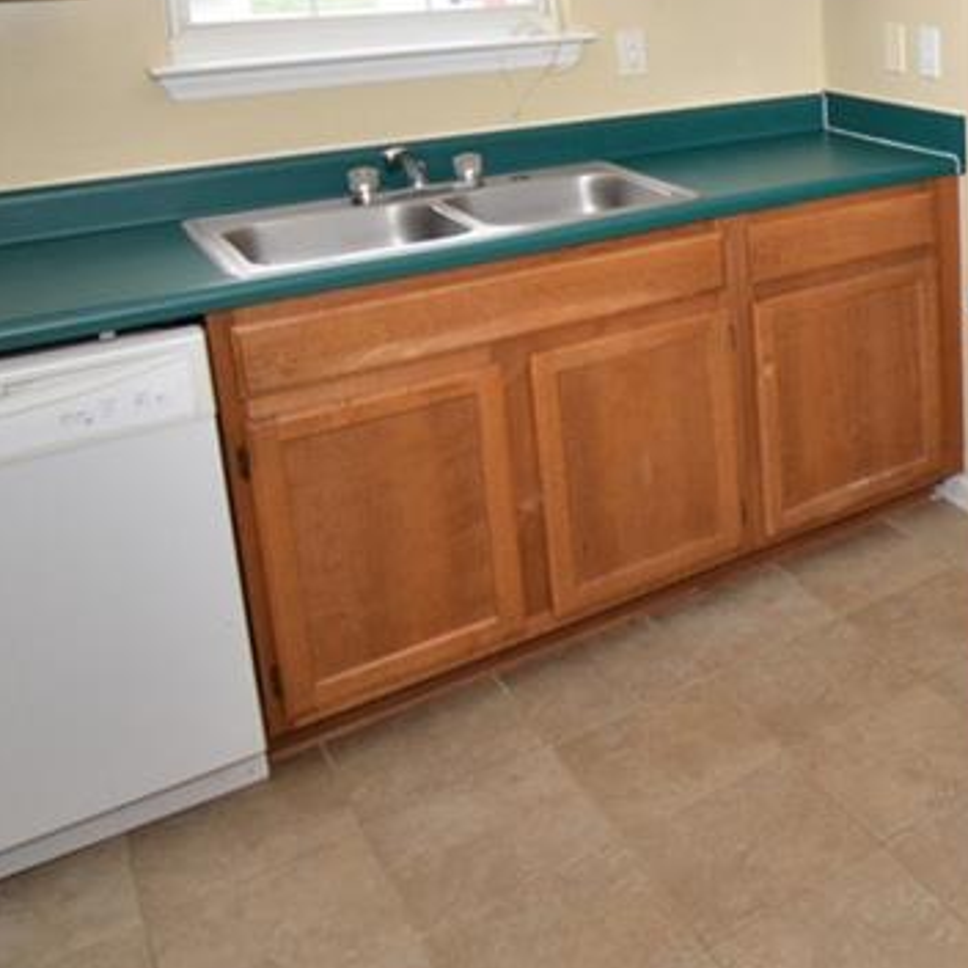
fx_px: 1171
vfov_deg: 41.4
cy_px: 95
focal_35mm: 37
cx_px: 1089
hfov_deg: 37.0
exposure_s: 1/60
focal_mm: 10
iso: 640
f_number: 6.3
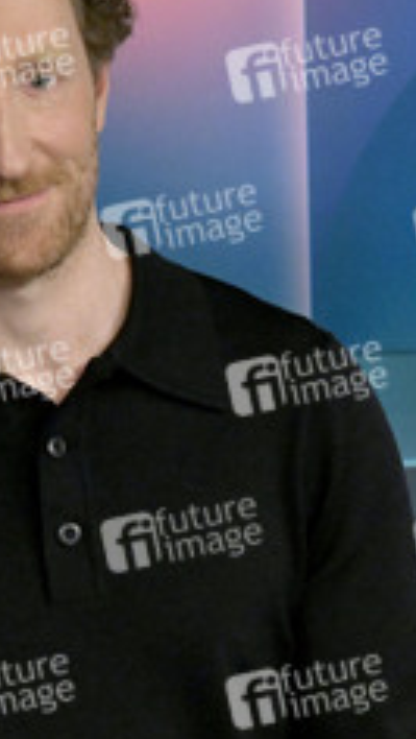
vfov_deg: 30.1
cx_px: -89
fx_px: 1371
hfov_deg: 16.5
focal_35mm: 70
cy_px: 301
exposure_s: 1/200
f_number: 5.6
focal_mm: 35
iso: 2500
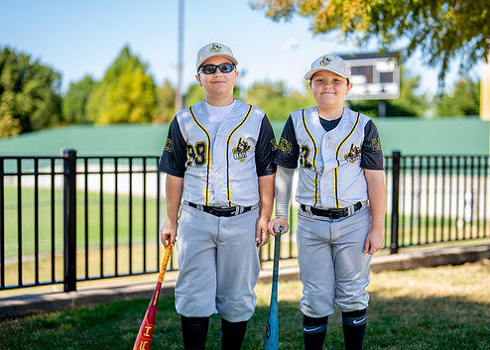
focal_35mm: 72
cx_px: 301
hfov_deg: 27.4
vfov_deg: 19.8
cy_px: 202
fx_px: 1002
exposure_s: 1/2000
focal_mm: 50
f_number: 1.2
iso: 100
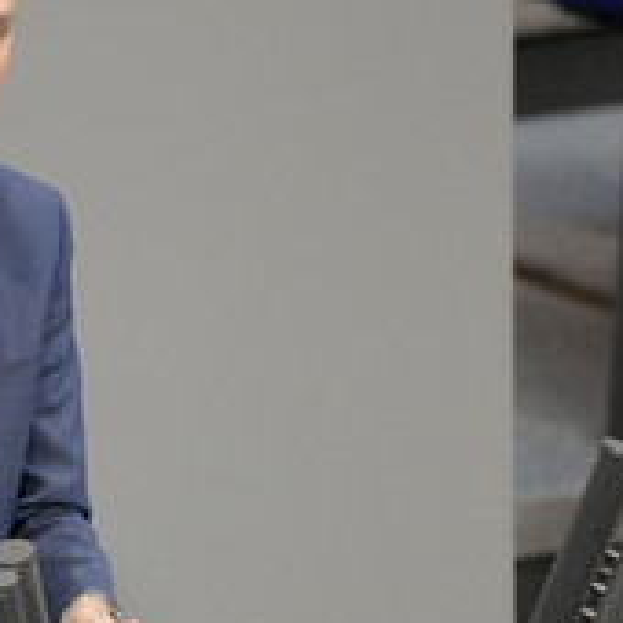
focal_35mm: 856
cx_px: -112
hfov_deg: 2.0
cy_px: 370
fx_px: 17430
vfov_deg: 2.0
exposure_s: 1/400
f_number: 5.6
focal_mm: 380
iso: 8000
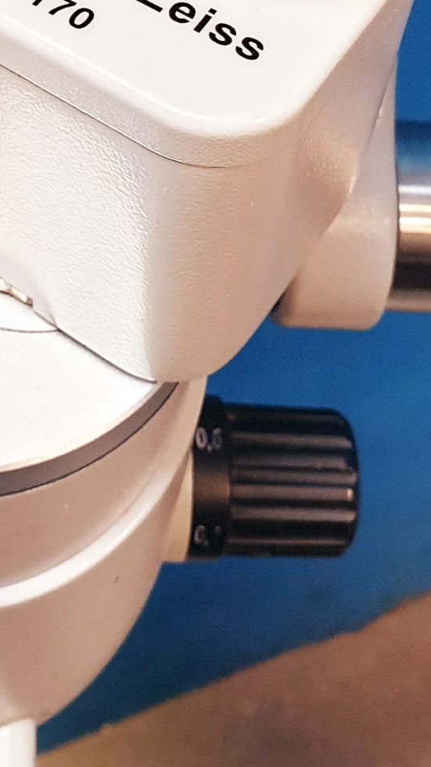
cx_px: -80
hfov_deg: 15.5
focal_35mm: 75
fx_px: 1524
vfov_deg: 26.1
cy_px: -78
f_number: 2.4
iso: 320
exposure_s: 1/33
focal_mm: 4.3
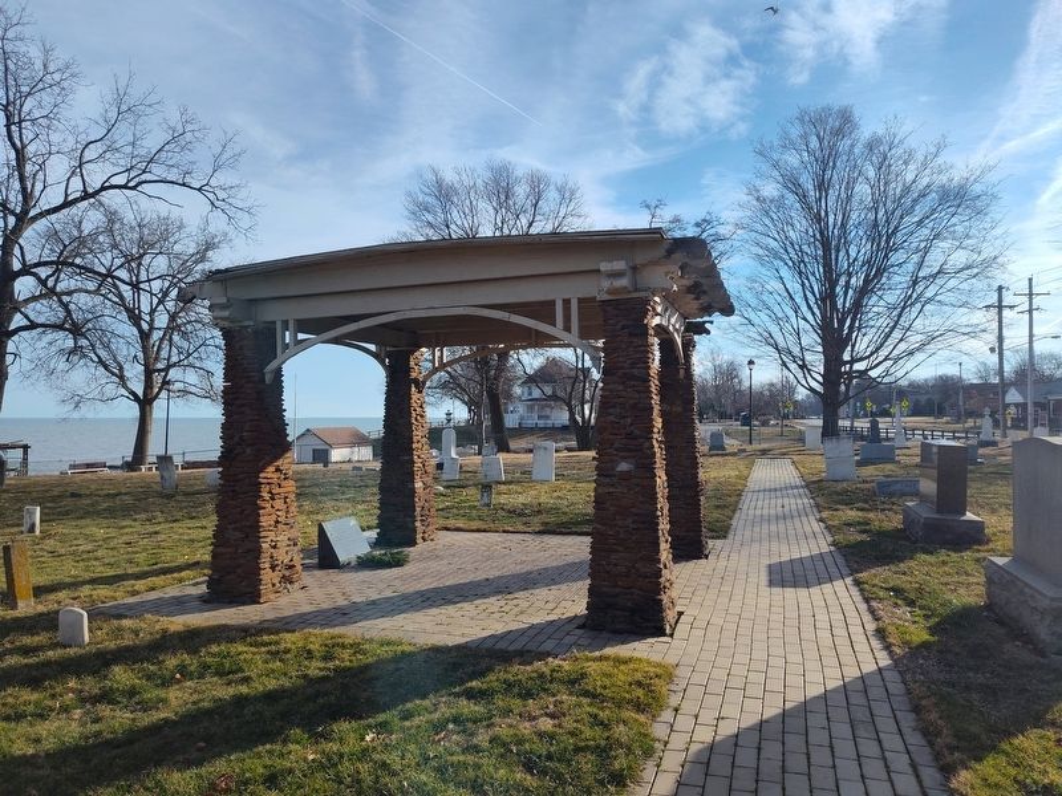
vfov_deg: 58.9
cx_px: 531
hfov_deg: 73.9
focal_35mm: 23
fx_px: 706
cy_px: 398
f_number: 1.8
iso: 100
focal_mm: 5.56
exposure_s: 1/2026
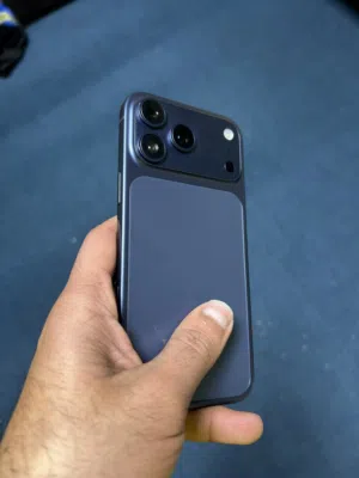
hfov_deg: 53.1
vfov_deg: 67.3
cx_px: 180
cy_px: 239
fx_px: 360
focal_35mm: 26
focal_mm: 5.7
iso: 100
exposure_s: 1/60
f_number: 1.5
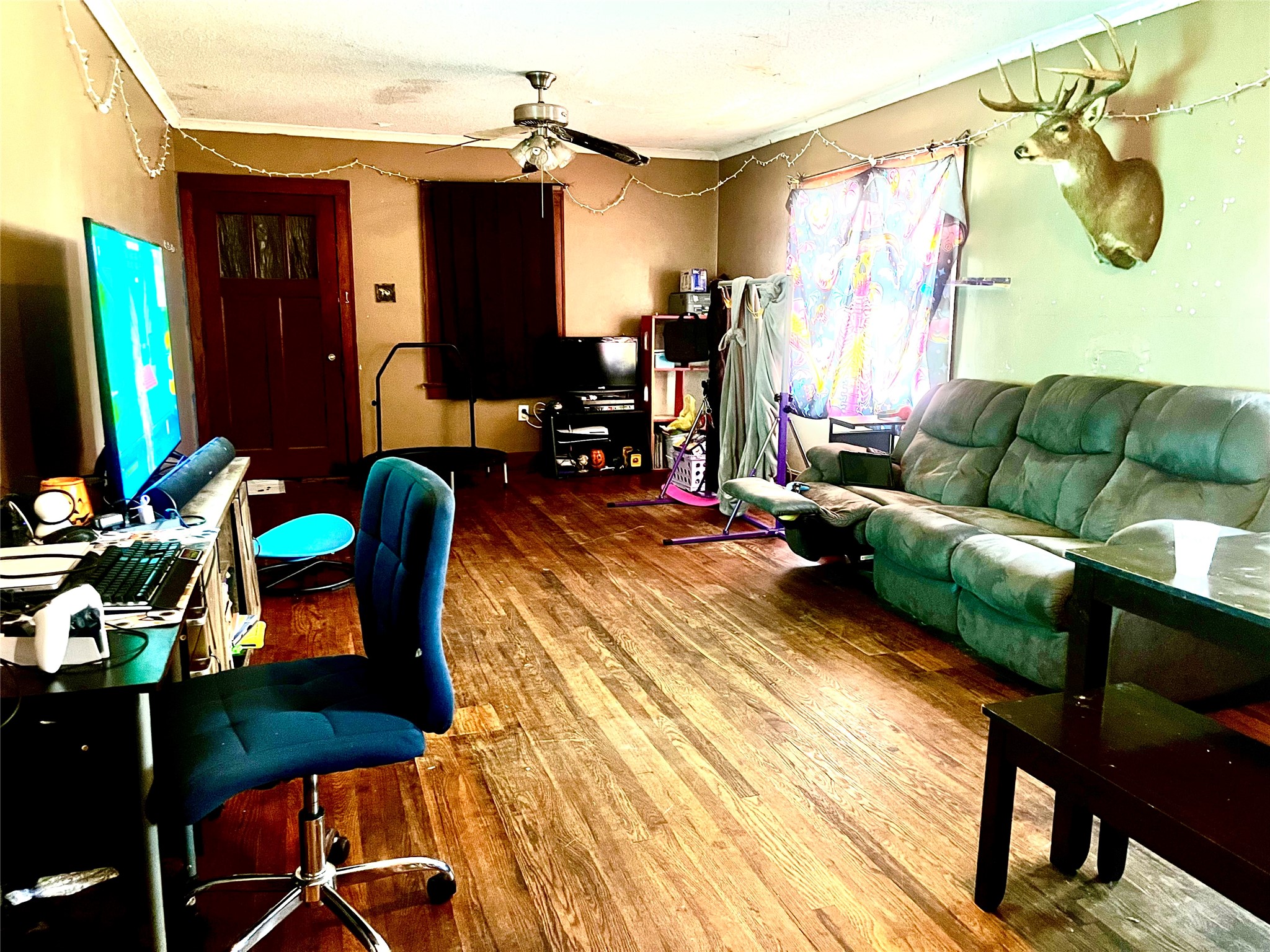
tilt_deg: -9.7
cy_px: 476
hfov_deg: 67.3
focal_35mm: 26
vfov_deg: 53.1
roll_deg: -0.5
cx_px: 635
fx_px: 954
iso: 640
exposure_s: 1/30
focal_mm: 5.1
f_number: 1.6
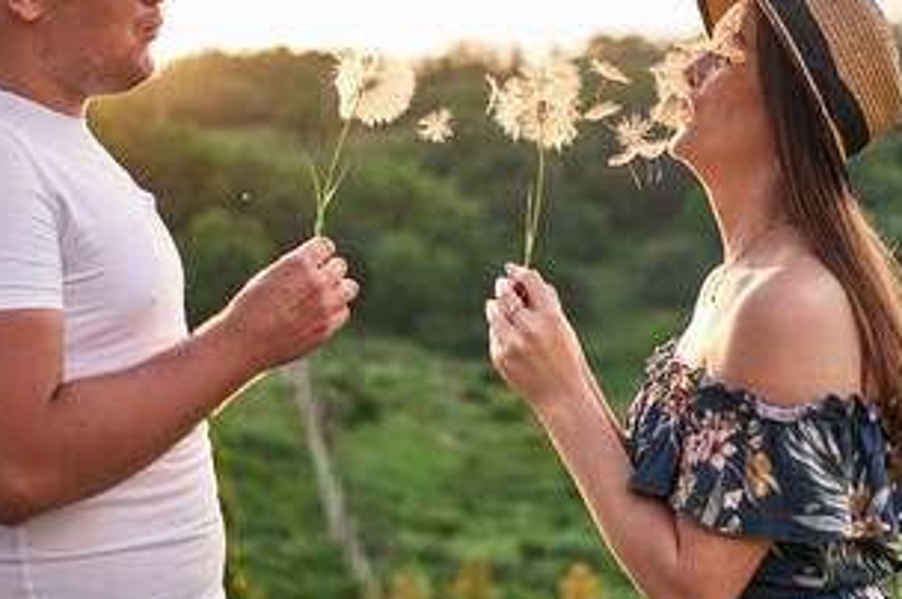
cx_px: 433
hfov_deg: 29.7
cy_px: 227
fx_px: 1702
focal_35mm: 68
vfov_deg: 19.9
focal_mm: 35
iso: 200
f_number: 1.8
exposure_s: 1/1250
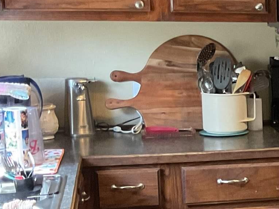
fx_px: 935
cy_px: 169
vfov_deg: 12.7
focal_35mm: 116
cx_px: 466
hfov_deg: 15.2
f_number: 1.8
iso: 250
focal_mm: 3
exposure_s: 1/40
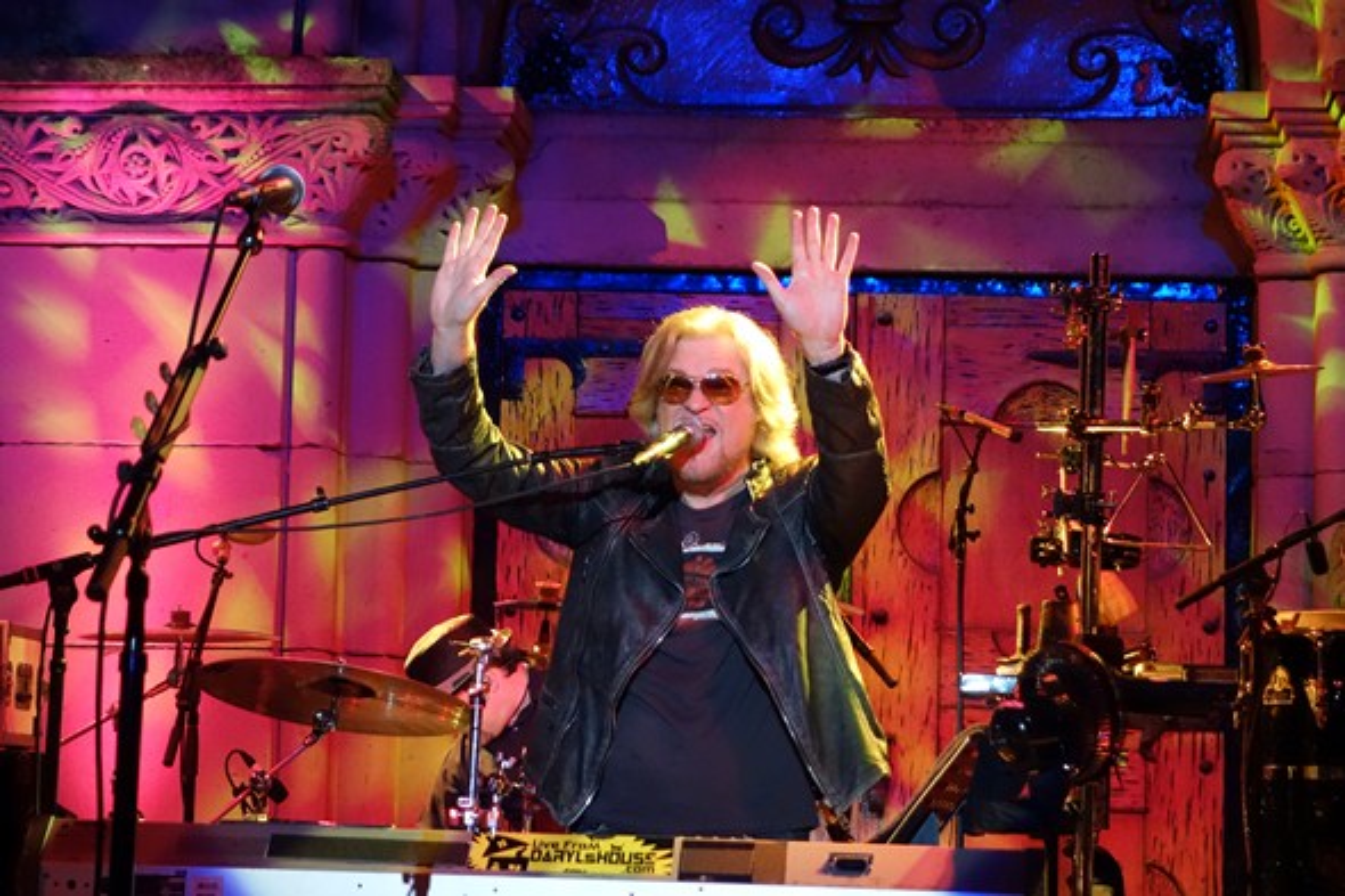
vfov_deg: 13.7
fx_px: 3735
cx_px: 672
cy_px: 448
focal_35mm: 100
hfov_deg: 20.4
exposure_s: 1/100
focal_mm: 37.1
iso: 2000
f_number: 4.9
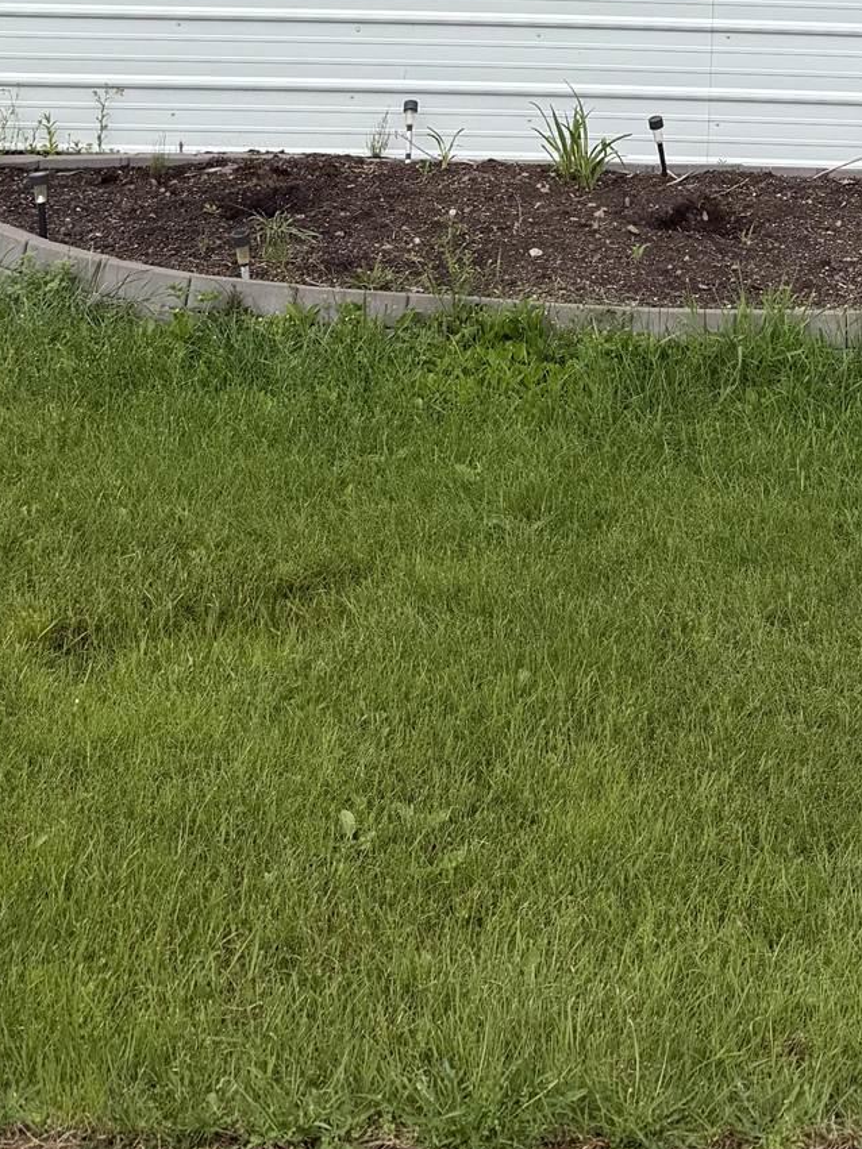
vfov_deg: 25.6
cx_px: 805
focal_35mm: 65
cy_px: -344
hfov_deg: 22.0
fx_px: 2159
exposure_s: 1/3279
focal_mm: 6.76
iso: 80
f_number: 1.78
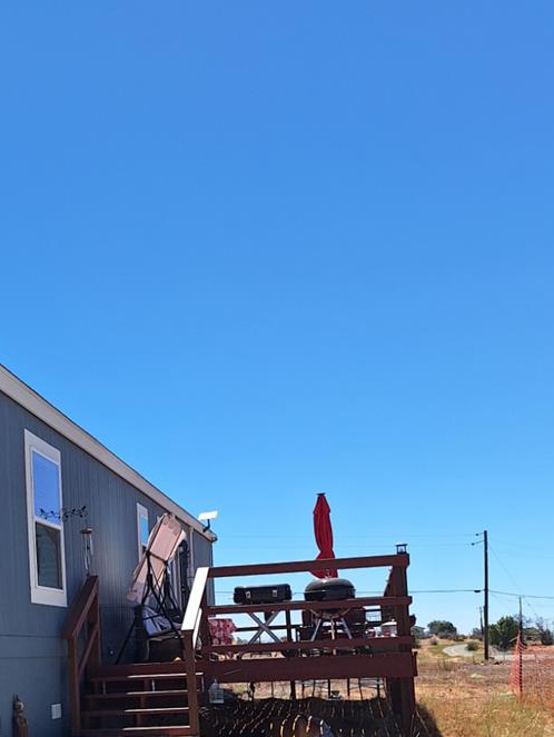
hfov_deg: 26.5
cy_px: 584
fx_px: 1109
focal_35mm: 52
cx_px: -5
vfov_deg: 35.7
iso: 40
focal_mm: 5.54
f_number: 1.8
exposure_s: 1/2778
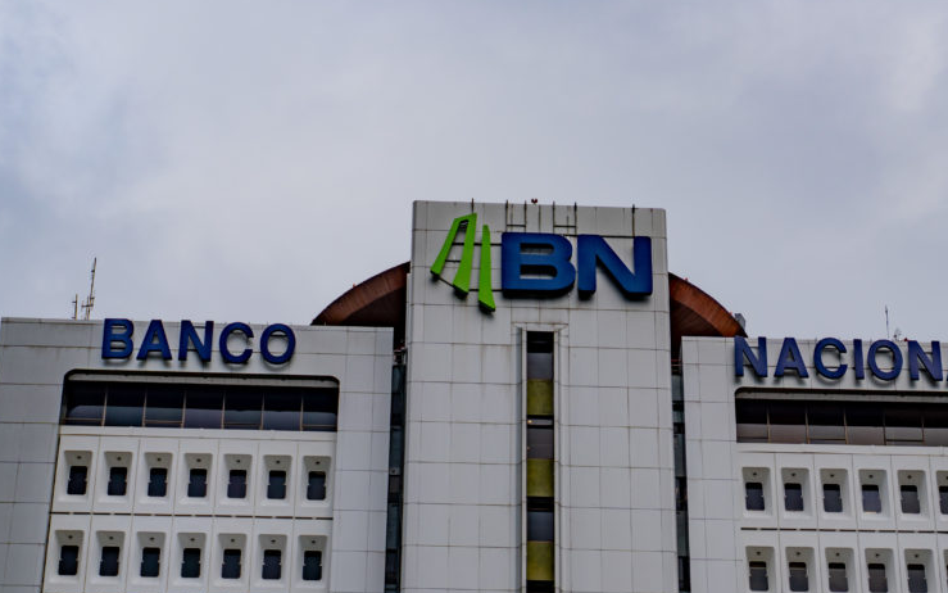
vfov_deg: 12.3
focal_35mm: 106
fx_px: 2739
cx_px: 558
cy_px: 410
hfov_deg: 19.6
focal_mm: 50
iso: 100
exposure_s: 1/800
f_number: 5.6
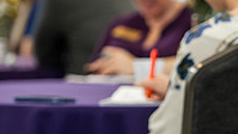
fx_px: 2316
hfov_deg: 5.8
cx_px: 341
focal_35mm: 367
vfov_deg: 3.3
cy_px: 19
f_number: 3.2
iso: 2000
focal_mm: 120
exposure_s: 1/125
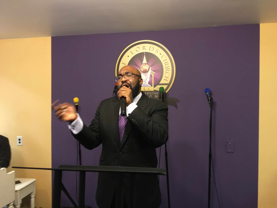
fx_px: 232
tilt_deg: +0.0
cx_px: 138
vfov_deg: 48.2
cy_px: 104
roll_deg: +0.5
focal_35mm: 29
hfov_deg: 61.7
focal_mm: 4.15
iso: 200
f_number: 2.2
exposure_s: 1/20
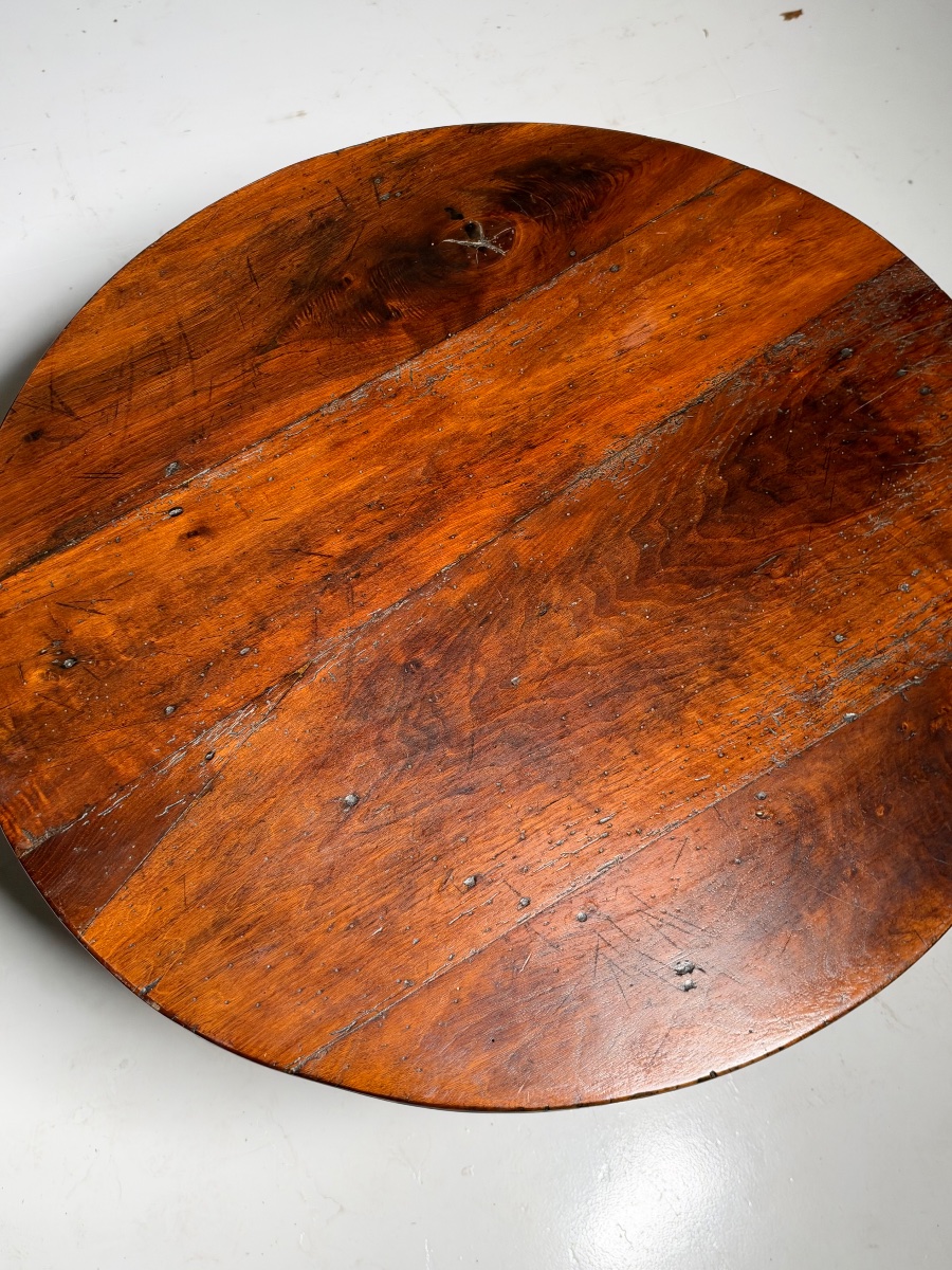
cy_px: 635
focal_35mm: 32
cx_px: 476
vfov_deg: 56.8
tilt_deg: -64.9
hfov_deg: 44.2
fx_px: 1173
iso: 200
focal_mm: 6.93
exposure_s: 1/54
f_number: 1.48
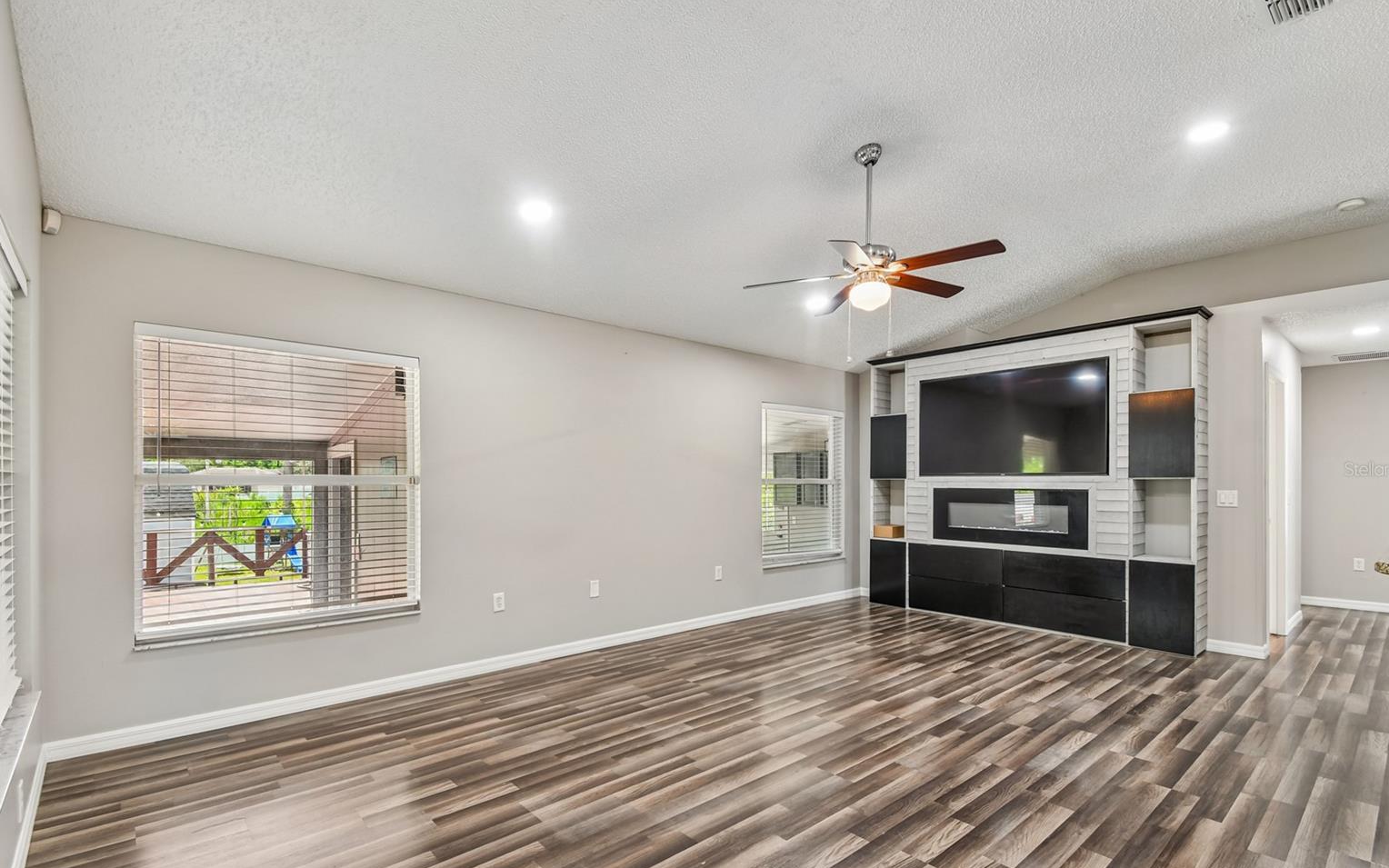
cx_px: 698
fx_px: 606
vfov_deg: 71.1
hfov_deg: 97.8
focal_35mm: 16
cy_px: 469
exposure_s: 1/5
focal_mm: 10
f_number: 8
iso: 100
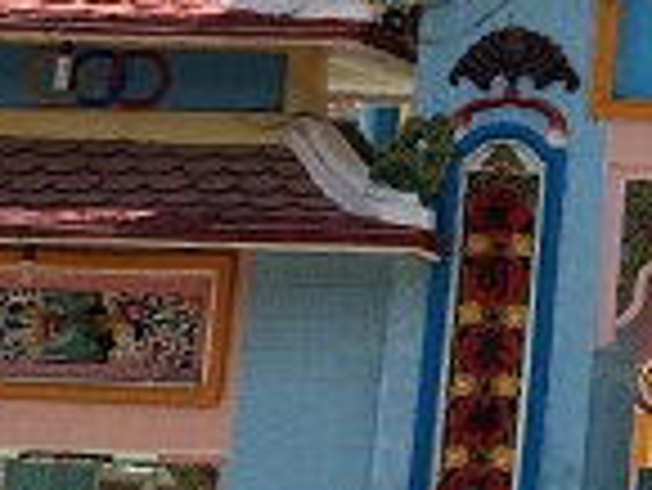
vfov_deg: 12.3
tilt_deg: +11.3
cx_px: 1102
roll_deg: -2.4
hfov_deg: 14.7
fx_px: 2262
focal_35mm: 120
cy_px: 58
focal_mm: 4.15
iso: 32
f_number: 2.2
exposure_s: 1/2283
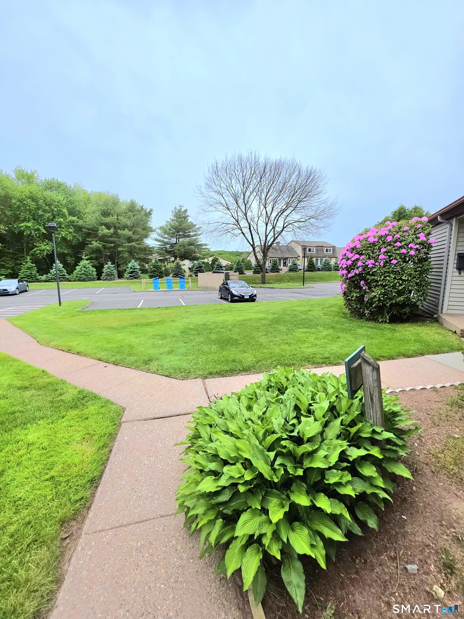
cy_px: 310
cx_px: 232
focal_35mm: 13
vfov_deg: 106.2
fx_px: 232
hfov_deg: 89.9
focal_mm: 2.2
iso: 20
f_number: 1.9
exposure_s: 1/625
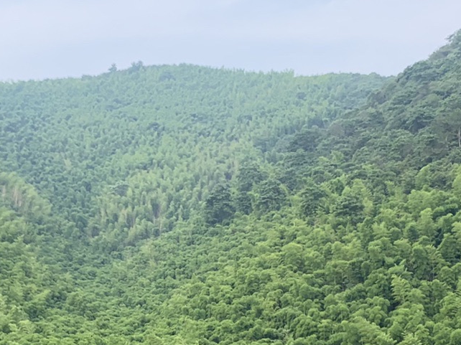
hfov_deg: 24.1
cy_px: 326
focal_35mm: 81
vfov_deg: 17.9
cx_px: 181
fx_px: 1078
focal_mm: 4.25
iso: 25
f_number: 1.8
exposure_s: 1/1032
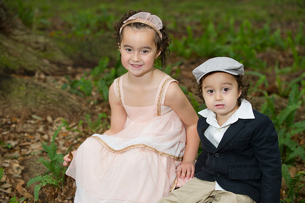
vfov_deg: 15.9
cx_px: 152
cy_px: 102
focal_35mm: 86
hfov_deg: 23.7
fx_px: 728
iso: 320
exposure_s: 1/250
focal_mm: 86
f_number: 3.2
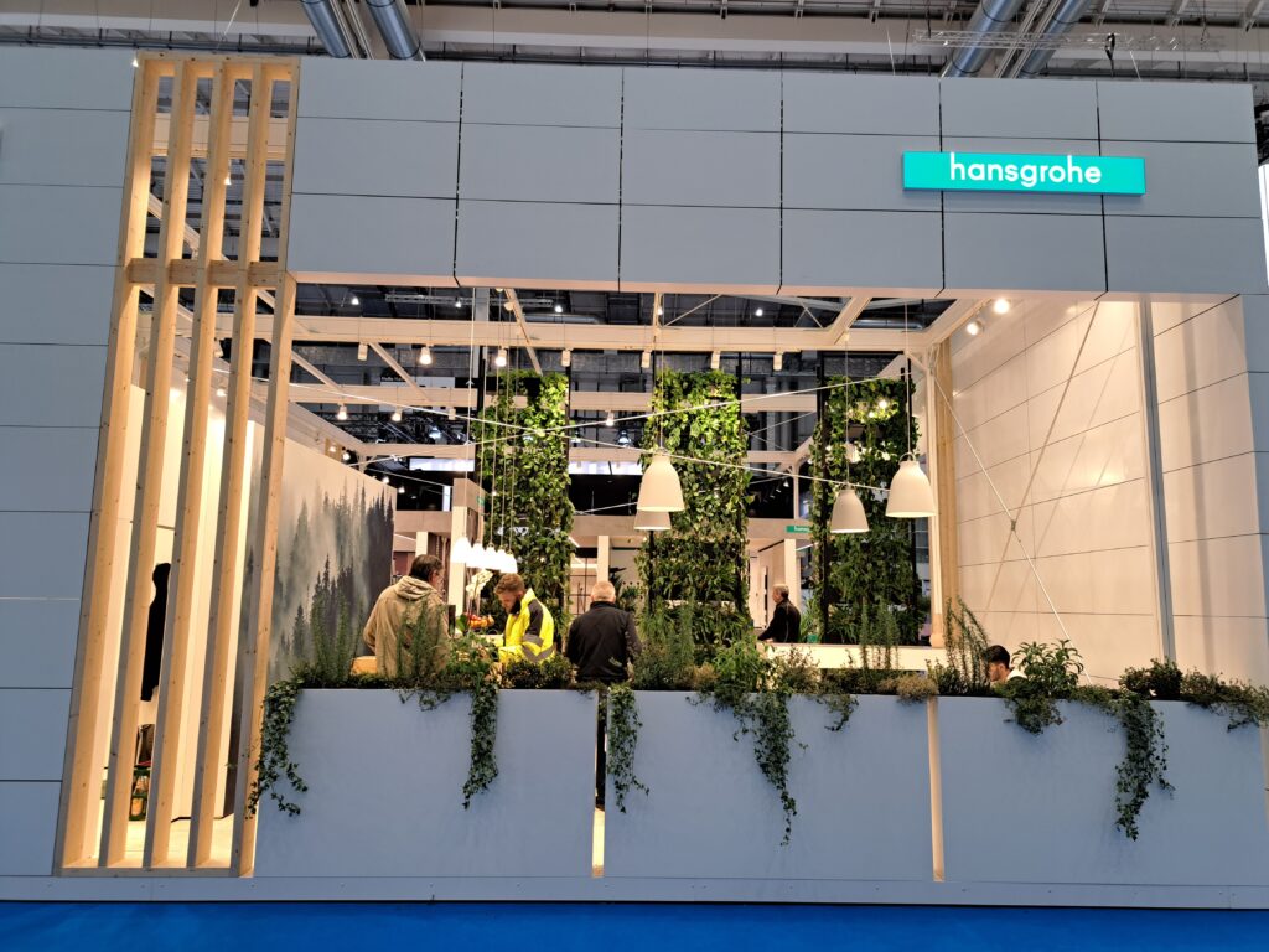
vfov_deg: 56.8
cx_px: 634
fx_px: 880
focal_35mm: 24
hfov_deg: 71.6
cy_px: 476
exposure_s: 1/50
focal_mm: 5.23
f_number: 1.8
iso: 100
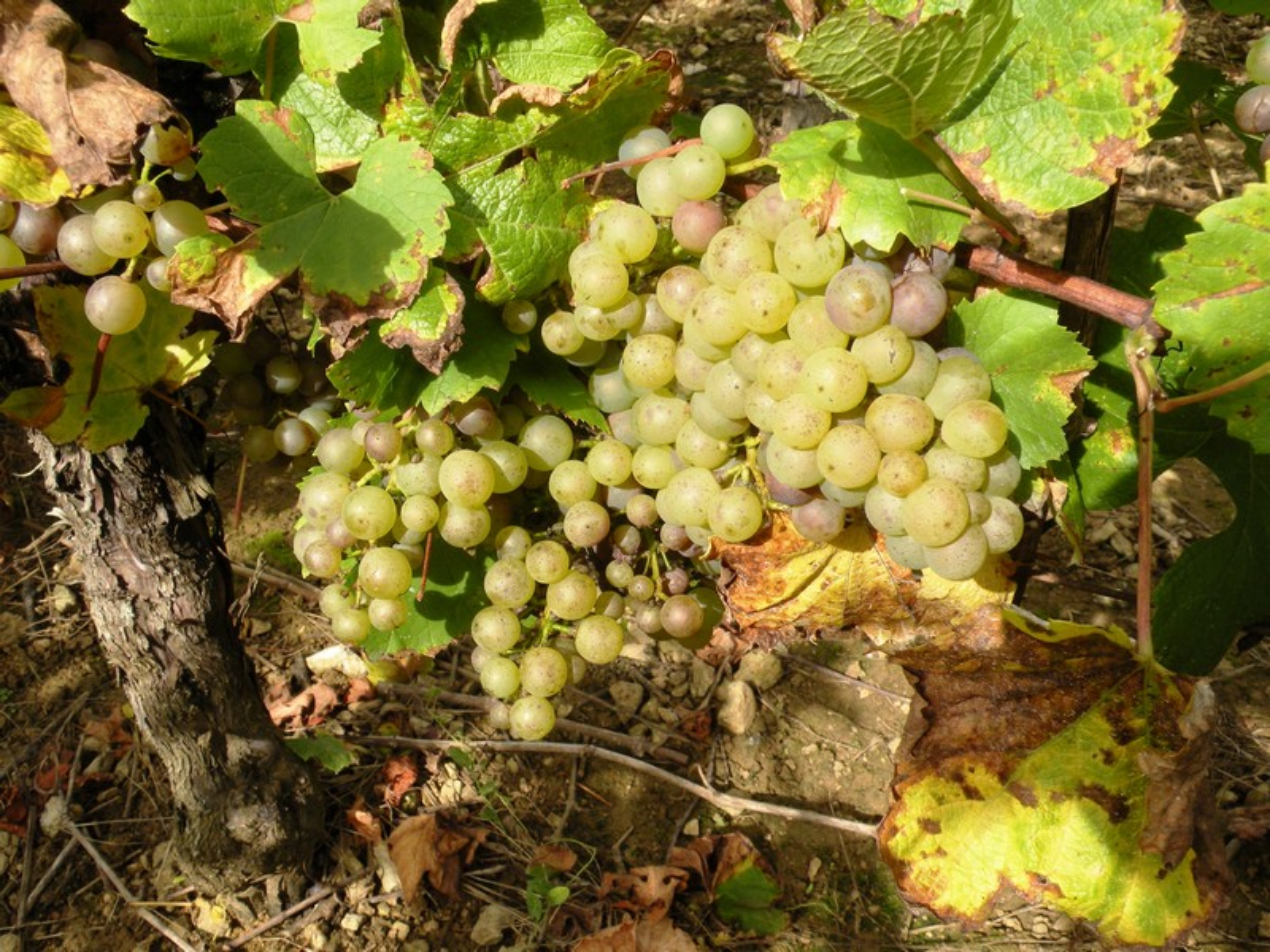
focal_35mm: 33
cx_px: 635
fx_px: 1211
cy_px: 476
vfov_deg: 42.9
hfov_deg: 55.4
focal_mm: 5.8
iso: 64
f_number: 6.3
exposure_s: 1/187
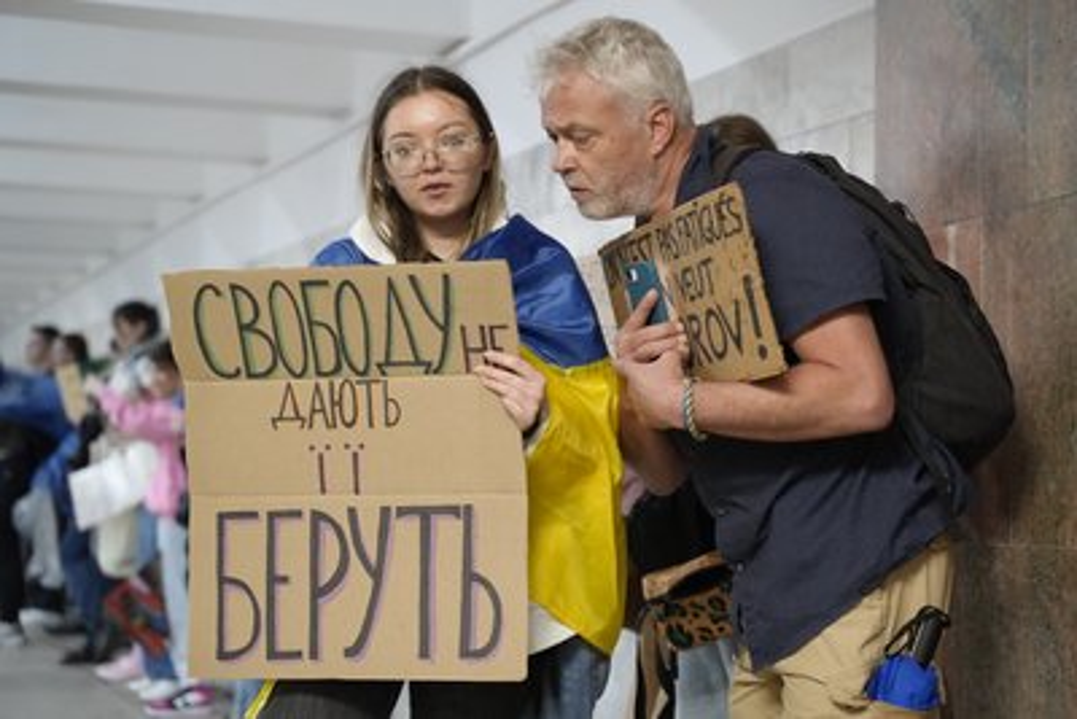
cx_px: 538
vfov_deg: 18.2
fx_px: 2244
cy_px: 360
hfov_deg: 27.0
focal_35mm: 75
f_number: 4
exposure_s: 1/160
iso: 5000
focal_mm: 75
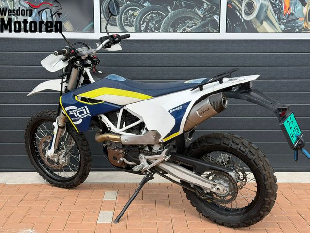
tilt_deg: -9.4
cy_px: 116
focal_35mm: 48
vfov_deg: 30.3
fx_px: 430
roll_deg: +0.0
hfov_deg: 39.7
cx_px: 155
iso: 64
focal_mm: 6.76
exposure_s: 1/1883
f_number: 1.78
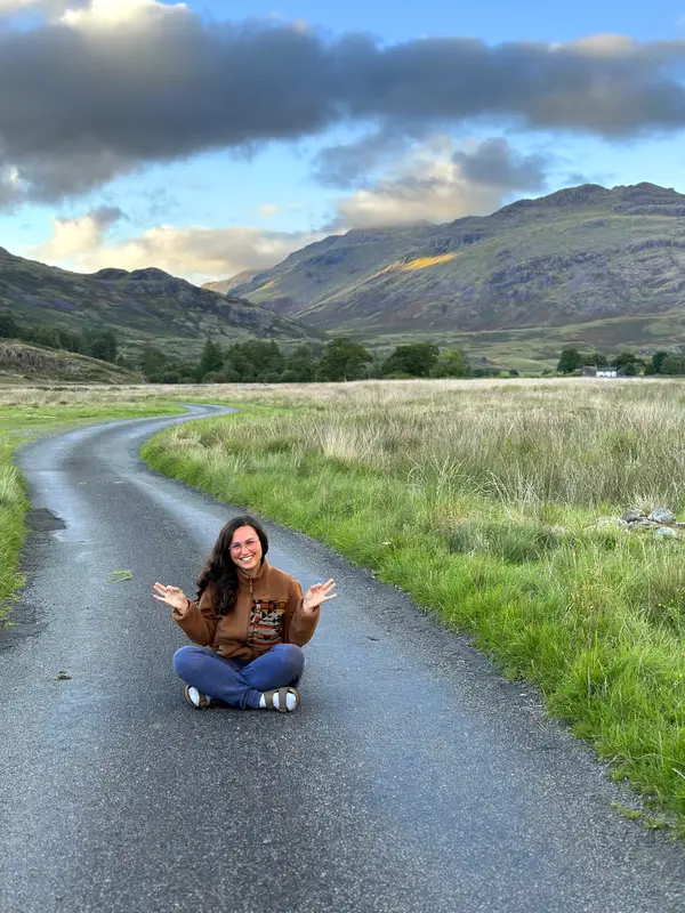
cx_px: 342
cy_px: 456
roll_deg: +1.2
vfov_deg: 39.7
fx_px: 1266
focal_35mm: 48
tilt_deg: -3.1
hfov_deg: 30.3
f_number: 1.78
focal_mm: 6.86
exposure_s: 1/619
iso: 80
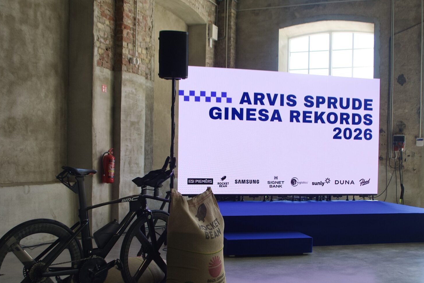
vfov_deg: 32.6
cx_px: 236
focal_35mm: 41
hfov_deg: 47.3
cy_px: 168
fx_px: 483
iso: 500
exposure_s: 1/320
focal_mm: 20
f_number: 4
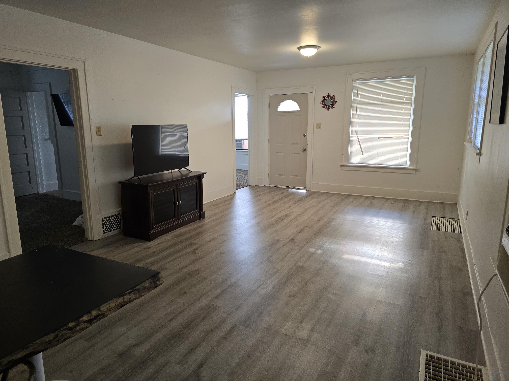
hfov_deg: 73.9
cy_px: 190
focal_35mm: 23
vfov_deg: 58.9
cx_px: 254
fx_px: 338
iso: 160
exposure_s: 1/120
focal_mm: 6.3
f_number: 1.7
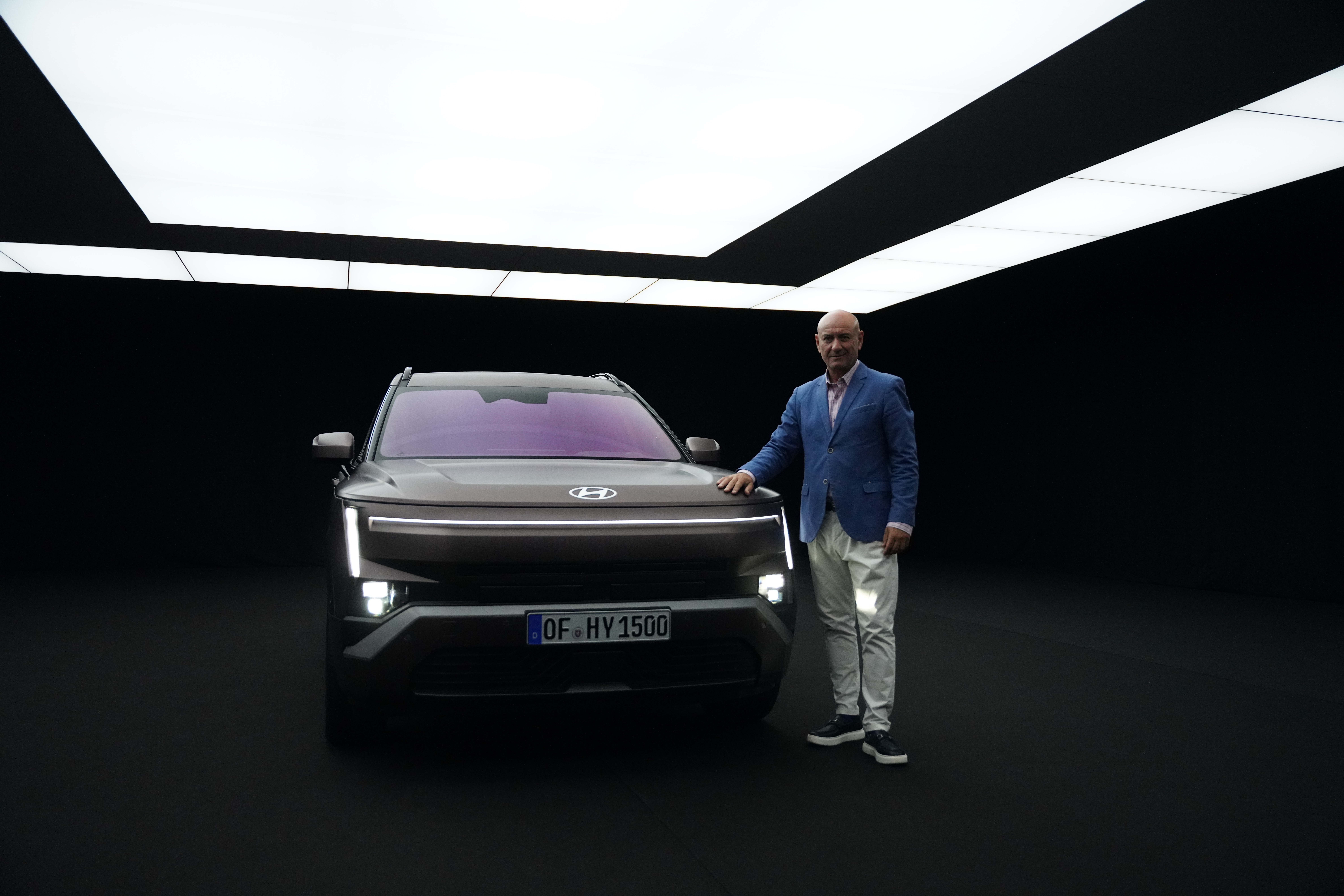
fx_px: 1146
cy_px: 448
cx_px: 672
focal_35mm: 31
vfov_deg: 42.7
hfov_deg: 60.8
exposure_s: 1/320
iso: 4000
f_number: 2.8
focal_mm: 30.7
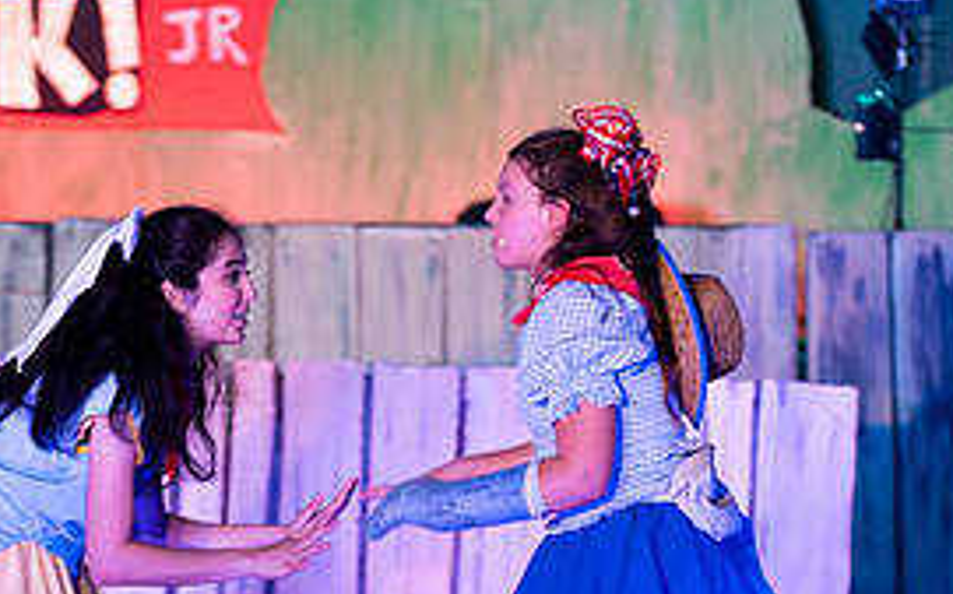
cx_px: 535
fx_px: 7086
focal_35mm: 273
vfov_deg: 4.8
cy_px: 469
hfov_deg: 7.7
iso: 900
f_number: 2.8
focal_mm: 125
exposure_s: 1/125
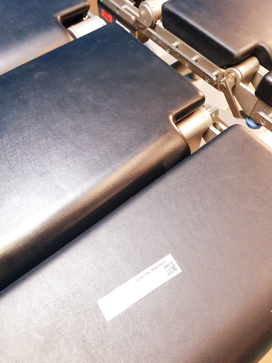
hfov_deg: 51.4
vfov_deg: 65.3
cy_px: 175
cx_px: 140
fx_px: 283
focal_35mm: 27
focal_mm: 4.3
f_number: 2.4
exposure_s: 1/25
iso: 320
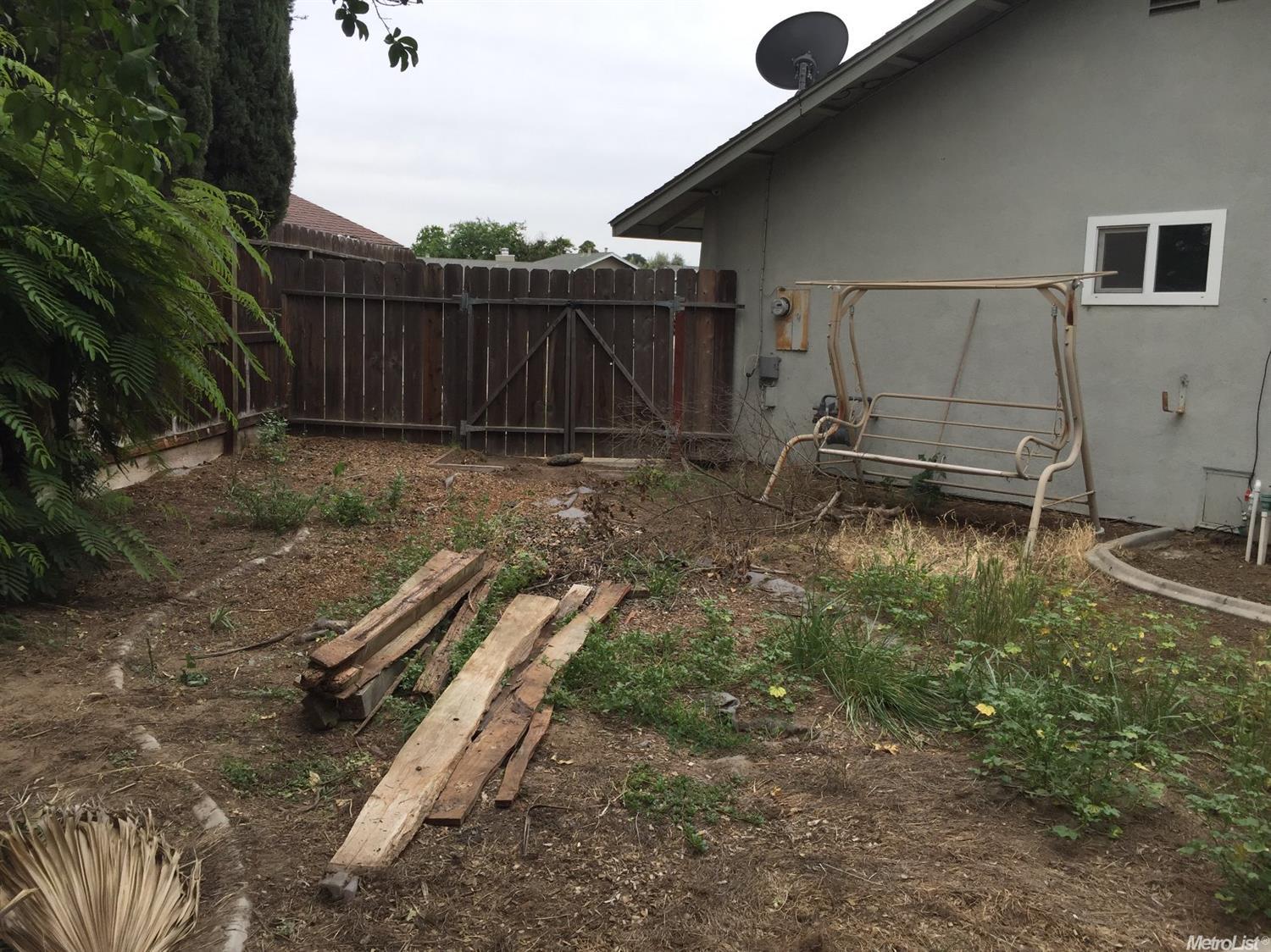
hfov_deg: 61.7
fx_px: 1064
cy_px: 476
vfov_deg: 48.2
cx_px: 636
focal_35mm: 29
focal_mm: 4.15
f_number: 2.2
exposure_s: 1/1163
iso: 32
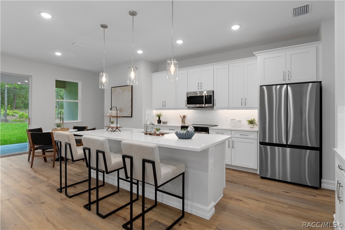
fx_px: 172
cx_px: 172
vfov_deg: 67.4
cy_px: 115
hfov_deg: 90.0
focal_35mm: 18
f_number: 8
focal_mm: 12
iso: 320
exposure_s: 1/13
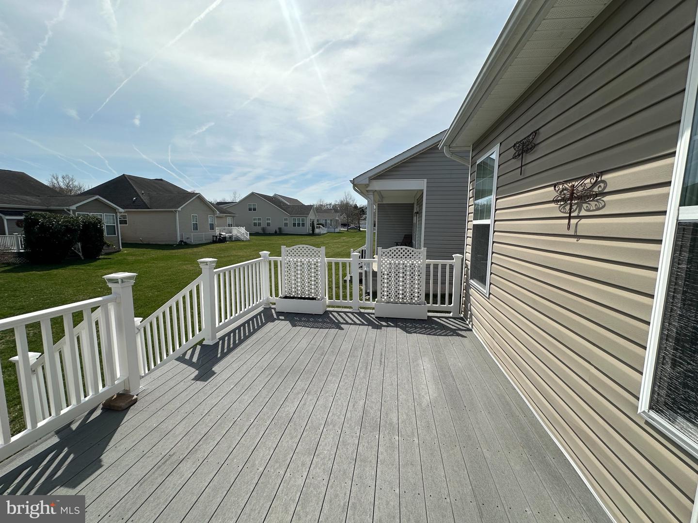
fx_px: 282
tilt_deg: -7.2
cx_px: 349
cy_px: 262
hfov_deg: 102.1
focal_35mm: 14
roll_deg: -1.1
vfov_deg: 85.7
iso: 40
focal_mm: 2.22
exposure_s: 1/3205
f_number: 2.2
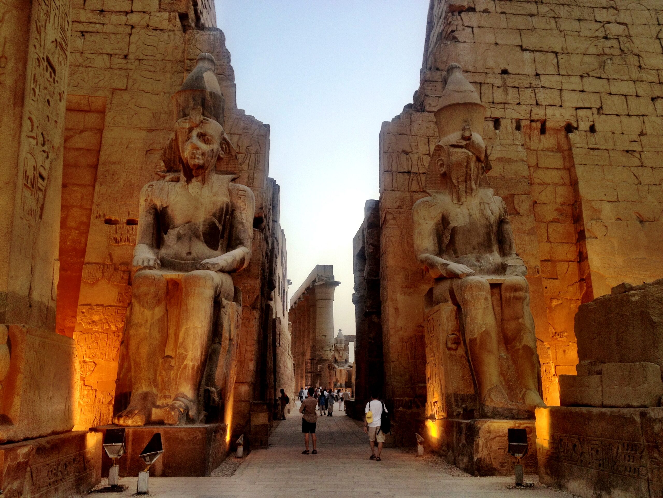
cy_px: 249
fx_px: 670
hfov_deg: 52.6
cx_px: 332
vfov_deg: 40.7
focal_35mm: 35
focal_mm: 4.28
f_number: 2.4
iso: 50
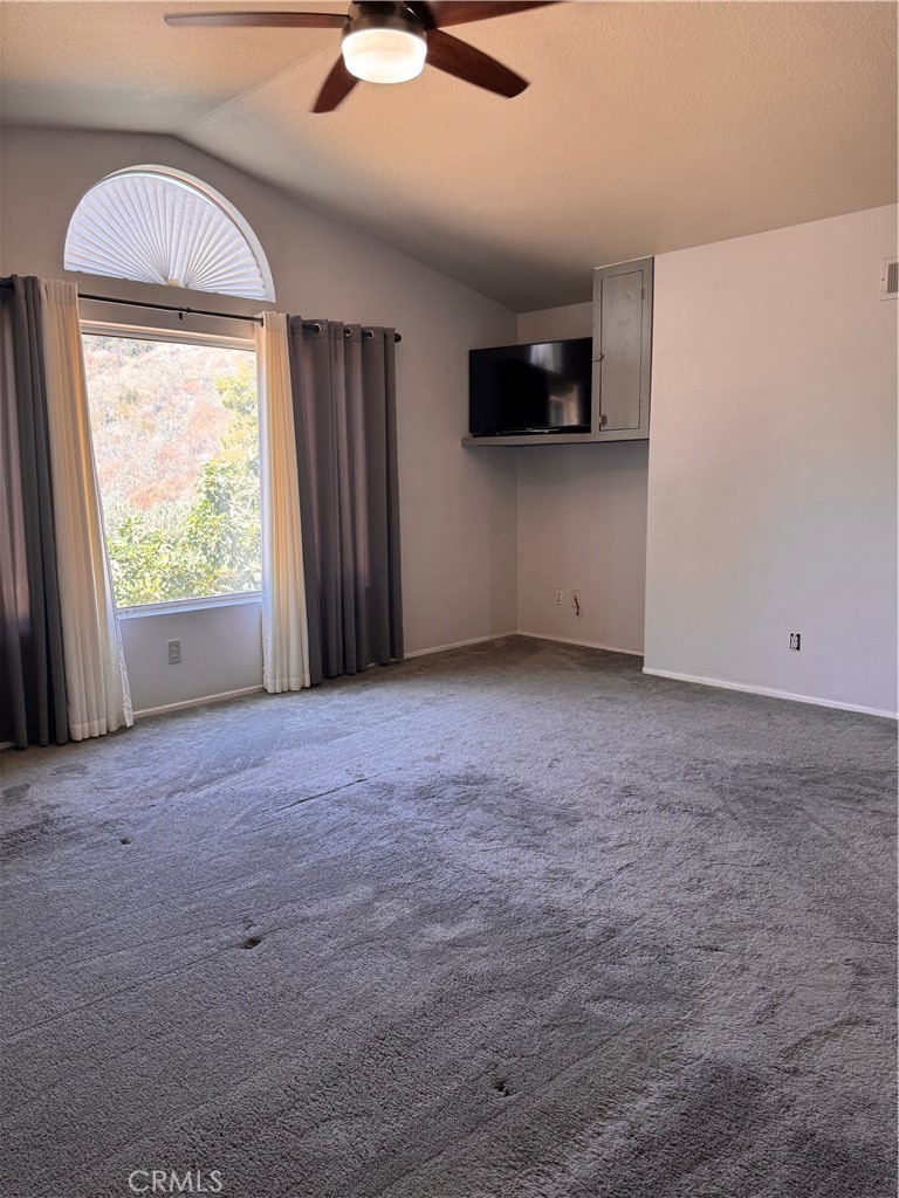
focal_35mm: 24
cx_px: 450
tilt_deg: -6.5
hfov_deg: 56.8
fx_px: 831
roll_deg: +1.1
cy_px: 599
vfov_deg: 71.6
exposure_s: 1/120
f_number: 1.78
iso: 125
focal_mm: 6.76
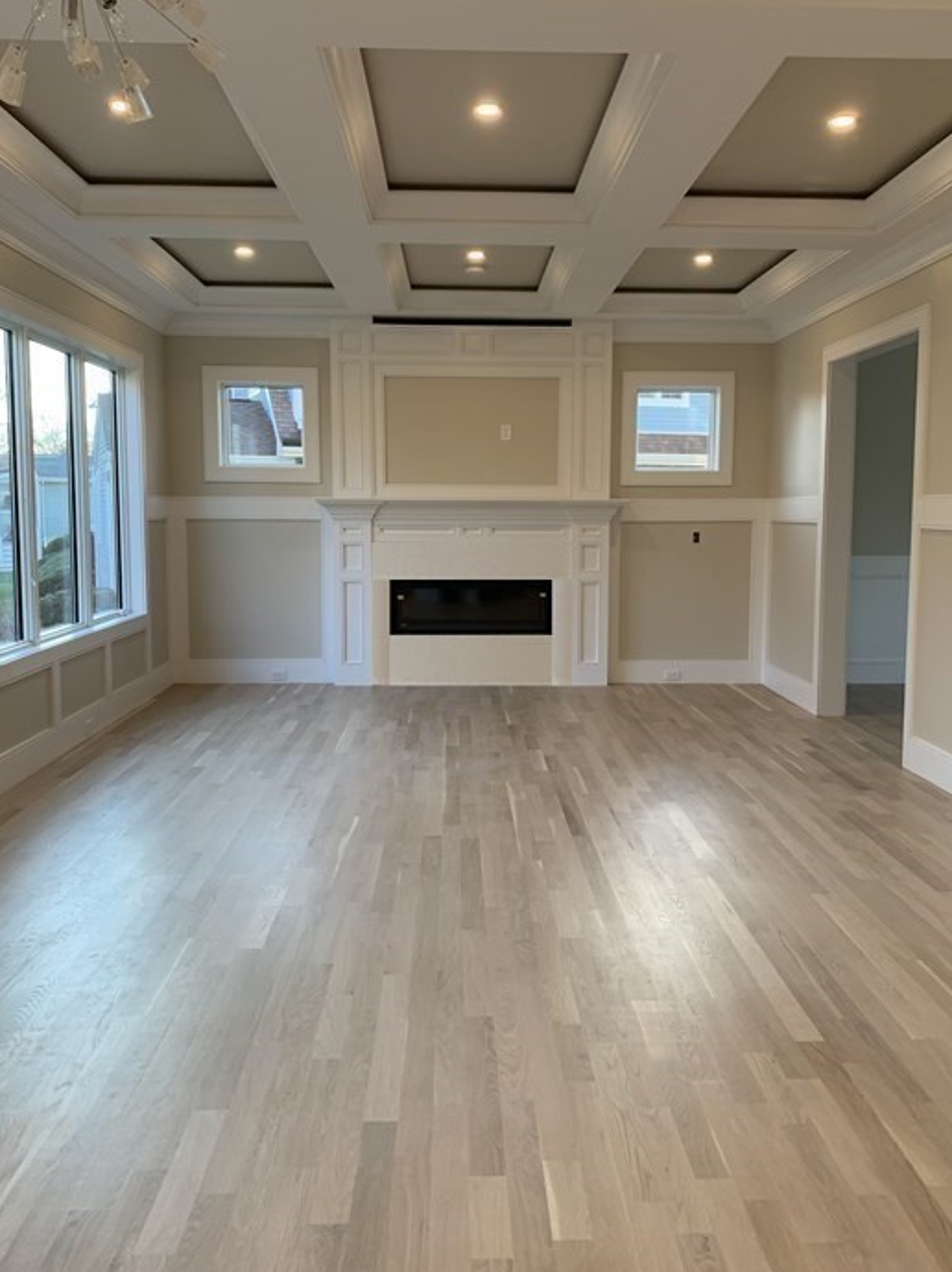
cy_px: 617
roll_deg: +0.2
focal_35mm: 29
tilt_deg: -5.0
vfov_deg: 61.7
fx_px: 1064
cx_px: 483
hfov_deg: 48.2
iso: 50
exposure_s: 1/60
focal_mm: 4.25
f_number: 1.8
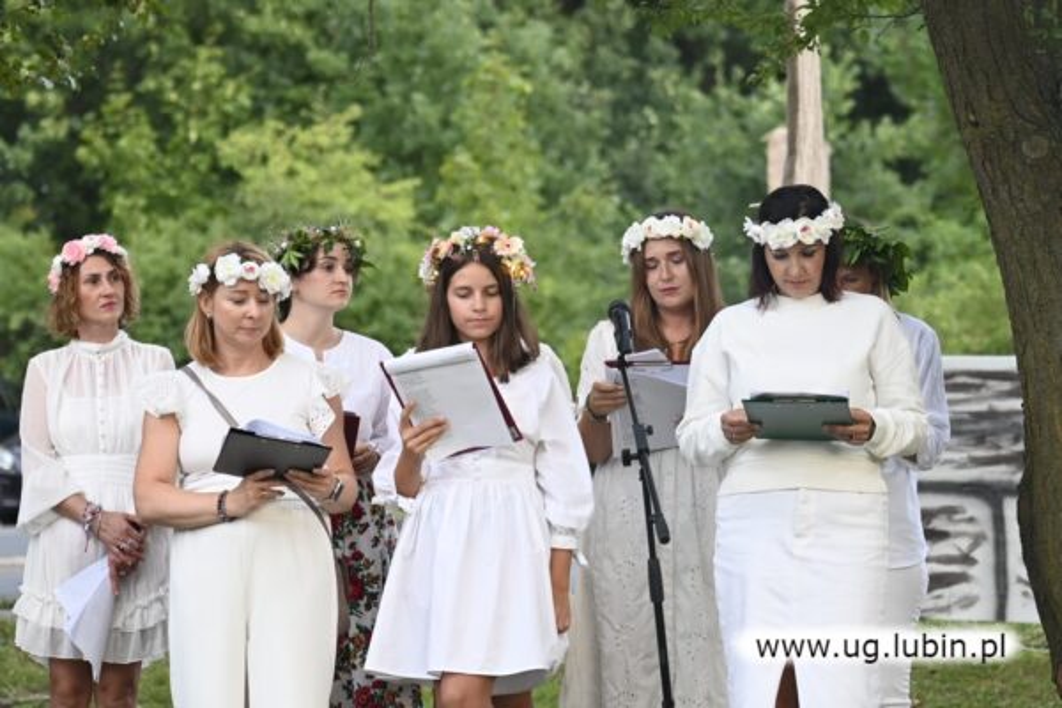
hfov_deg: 18.3
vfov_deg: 12.2
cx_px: 531
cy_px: 354
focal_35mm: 112
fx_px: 3304
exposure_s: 1/125
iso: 640
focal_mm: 75
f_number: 2.8
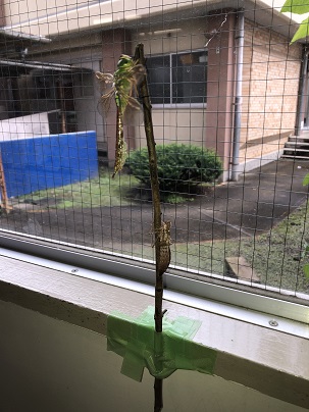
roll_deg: +1.7
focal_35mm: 28
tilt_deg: -14.7
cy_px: 206
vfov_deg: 63.4
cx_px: 154
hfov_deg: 49.7
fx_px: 333
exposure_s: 1/243
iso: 20
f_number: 1.8
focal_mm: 3.99
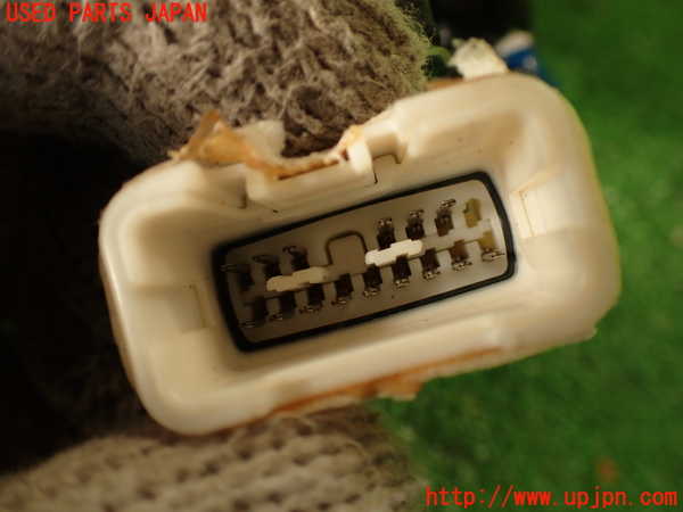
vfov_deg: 44.2
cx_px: 342
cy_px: 256
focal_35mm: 32
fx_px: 631
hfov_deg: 56.8
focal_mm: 5.79
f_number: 2.4
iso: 160
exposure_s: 1/60
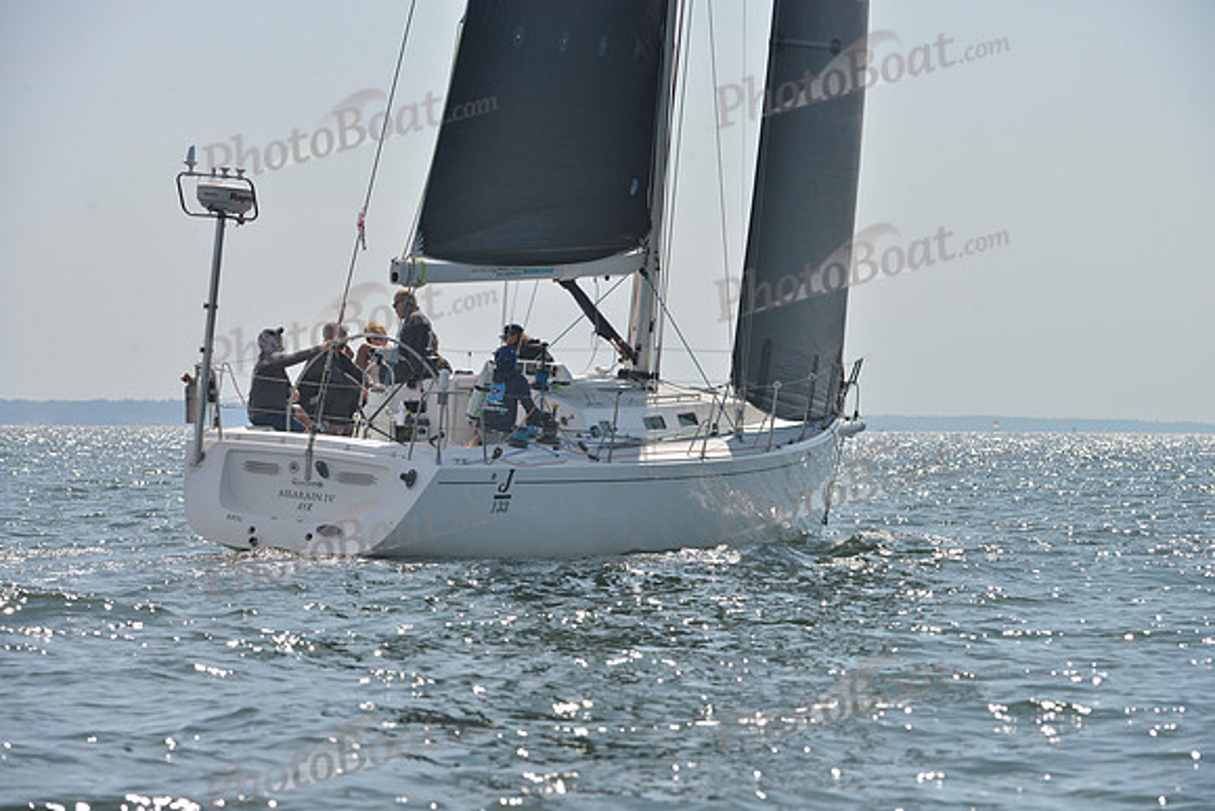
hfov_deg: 10.3
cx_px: 608
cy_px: 406
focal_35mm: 200
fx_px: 6751
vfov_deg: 6.9
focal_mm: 200
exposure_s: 1/1000
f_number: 9
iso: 280
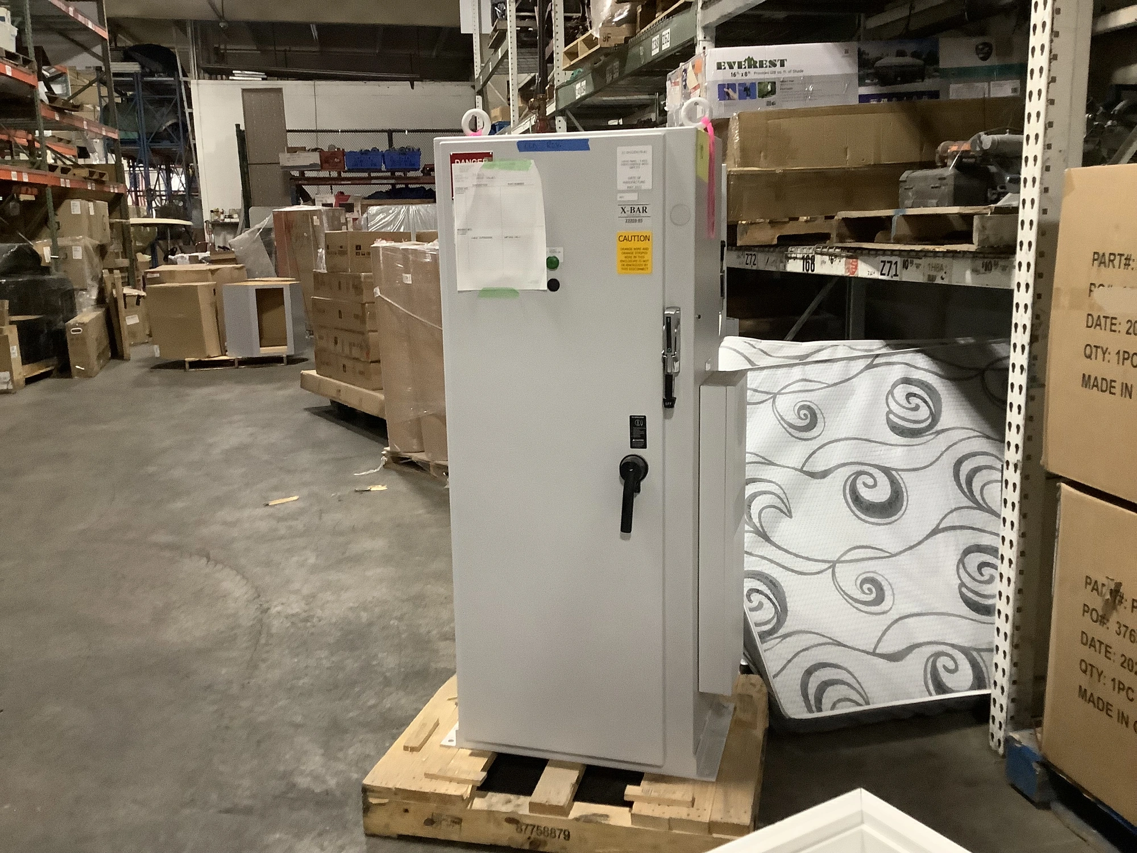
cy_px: 426
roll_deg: +0.9
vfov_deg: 45.4
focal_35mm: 31
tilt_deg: -11.4
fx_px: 1018
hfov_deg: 58.4
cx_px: 568
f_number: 2.4
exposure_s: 1/33
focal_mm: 3.3
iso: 400
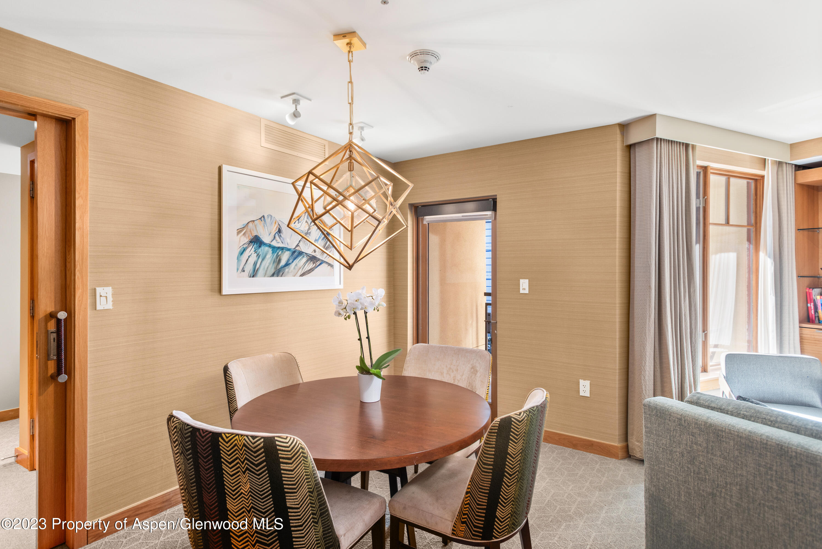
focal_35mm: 19
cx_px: 411
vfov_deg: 64.6
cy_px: 274
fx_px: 434
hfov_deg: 86.9
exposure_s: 1/6
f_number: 7.1
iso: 400
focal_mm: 19
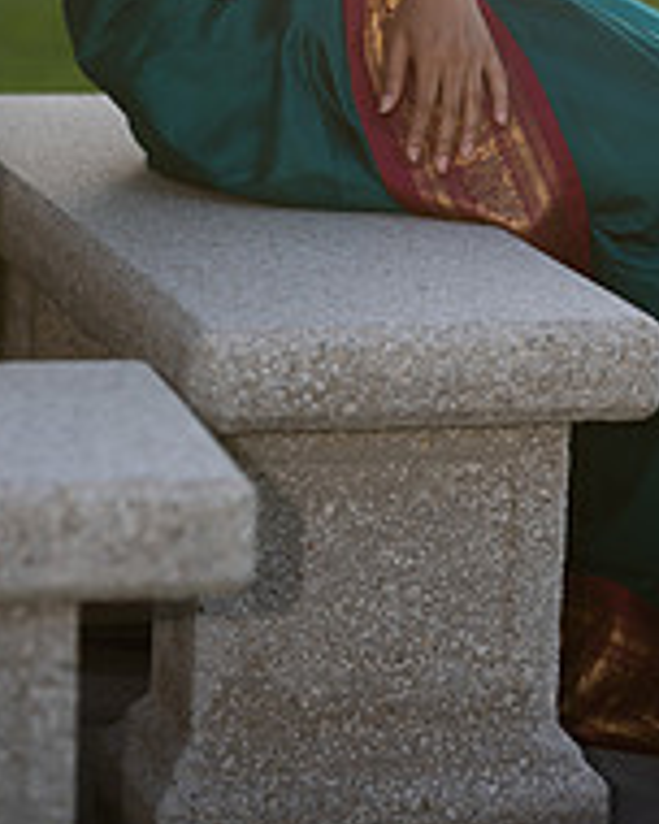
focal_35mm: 189
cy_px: -43
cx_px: 273
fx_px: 4608
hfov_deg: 8.2
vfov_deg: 10.1
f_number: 2.5
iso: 100
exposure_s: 1/640
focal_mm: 85
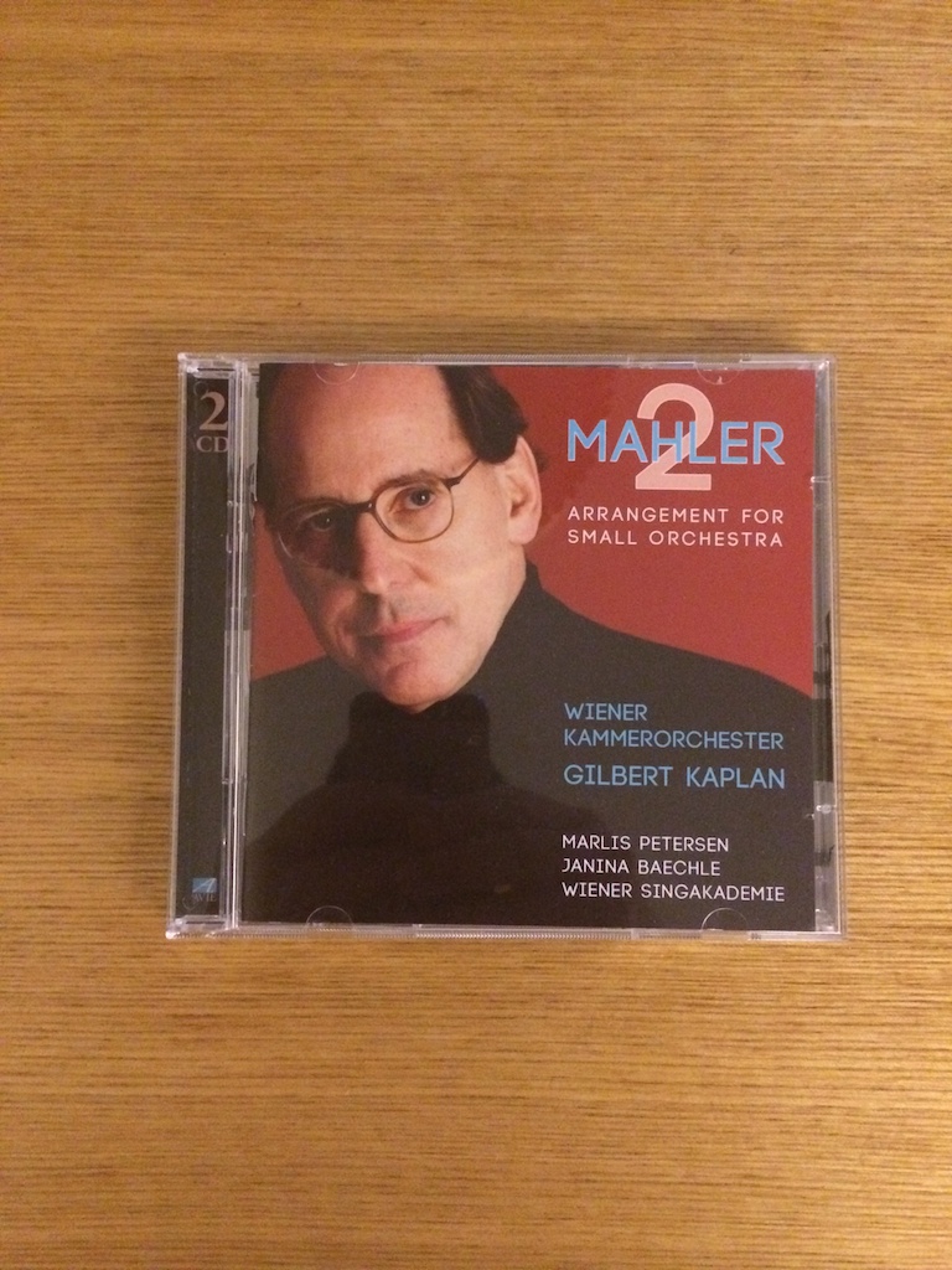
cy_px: 635
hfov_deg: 46.8
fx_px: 1100
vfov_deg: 60.0
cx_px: 476
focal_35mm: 30
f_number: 2.2
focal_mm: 4.12
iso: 800
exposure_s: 1/17
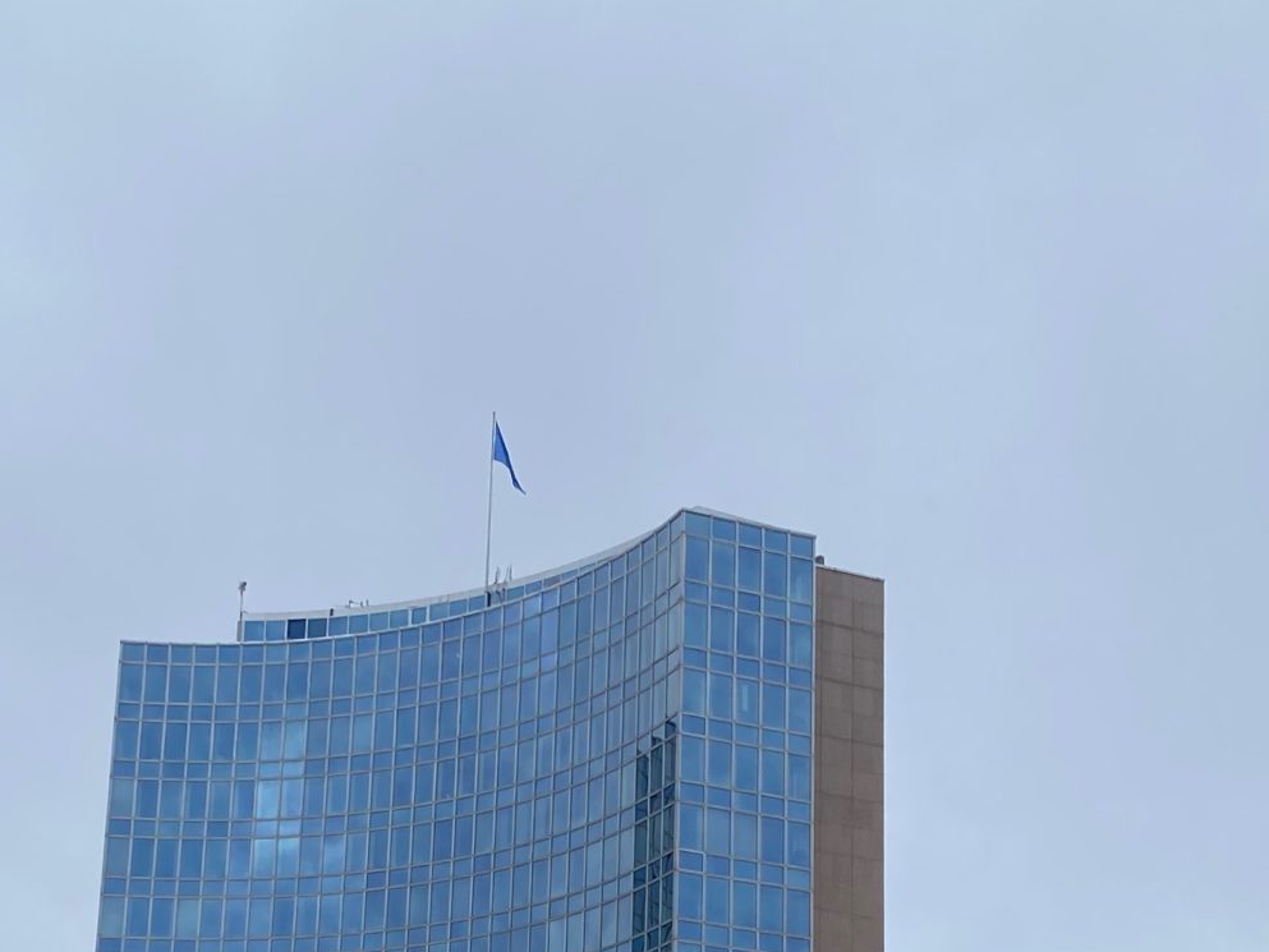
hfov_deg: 28.9
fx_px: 2456
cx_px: 492
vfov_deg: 21.0
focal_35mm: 67
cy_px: 1004
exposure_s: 1/275
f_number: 1.8
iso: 32
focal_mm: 4.25
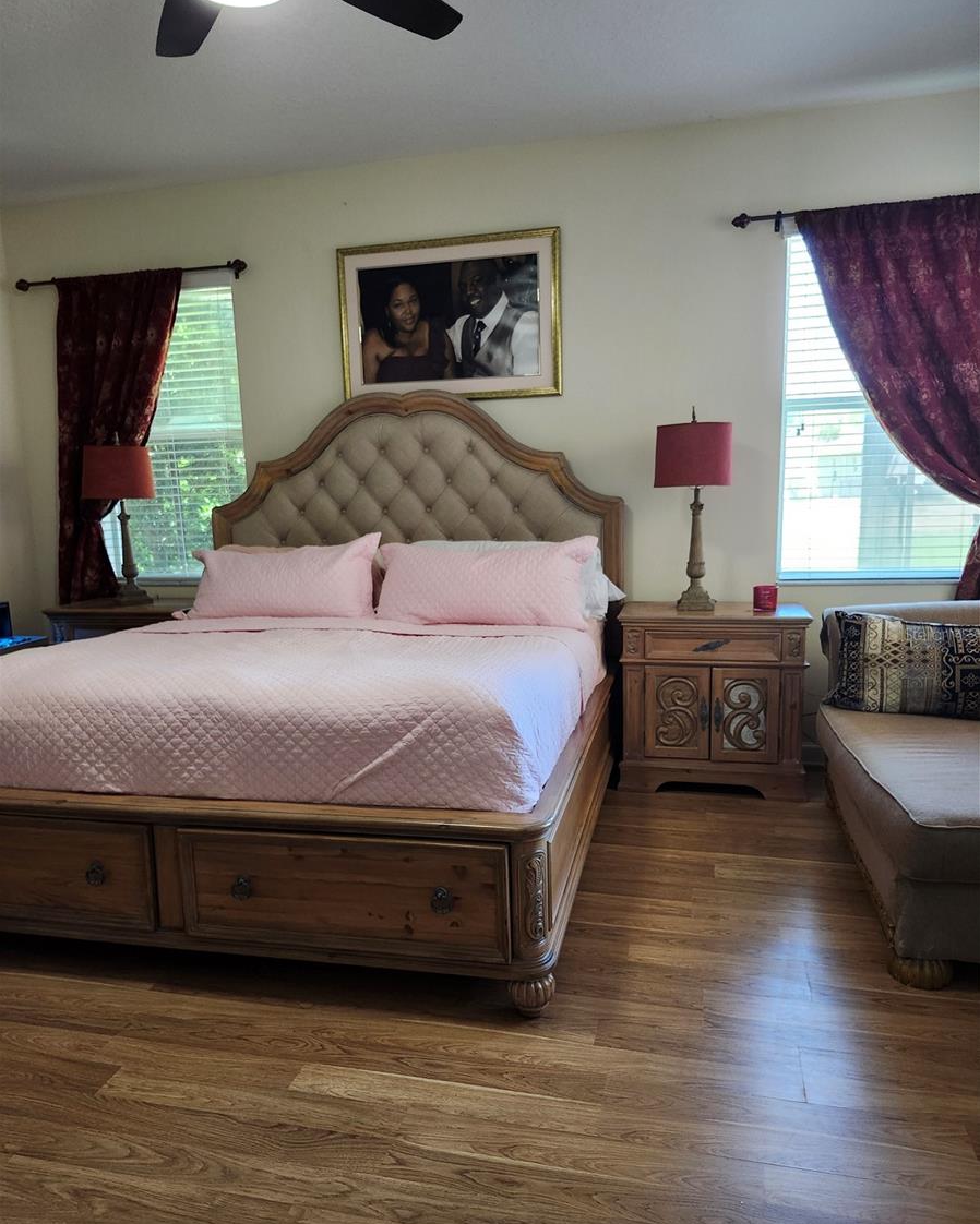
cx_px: 490
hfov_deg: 58.8
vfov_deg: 70.3
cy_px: 634
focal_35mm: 24
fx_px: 870
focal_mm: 5.54
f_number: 1.8
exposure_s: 1/120
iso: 800
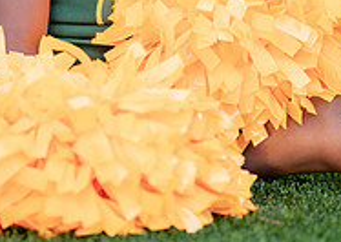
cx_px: 143
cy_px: -66
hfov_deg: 11.3
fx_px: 1721
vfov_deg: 8.0
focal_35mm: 178
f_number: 1.2
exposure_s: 1/1000
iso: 100
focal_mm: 50
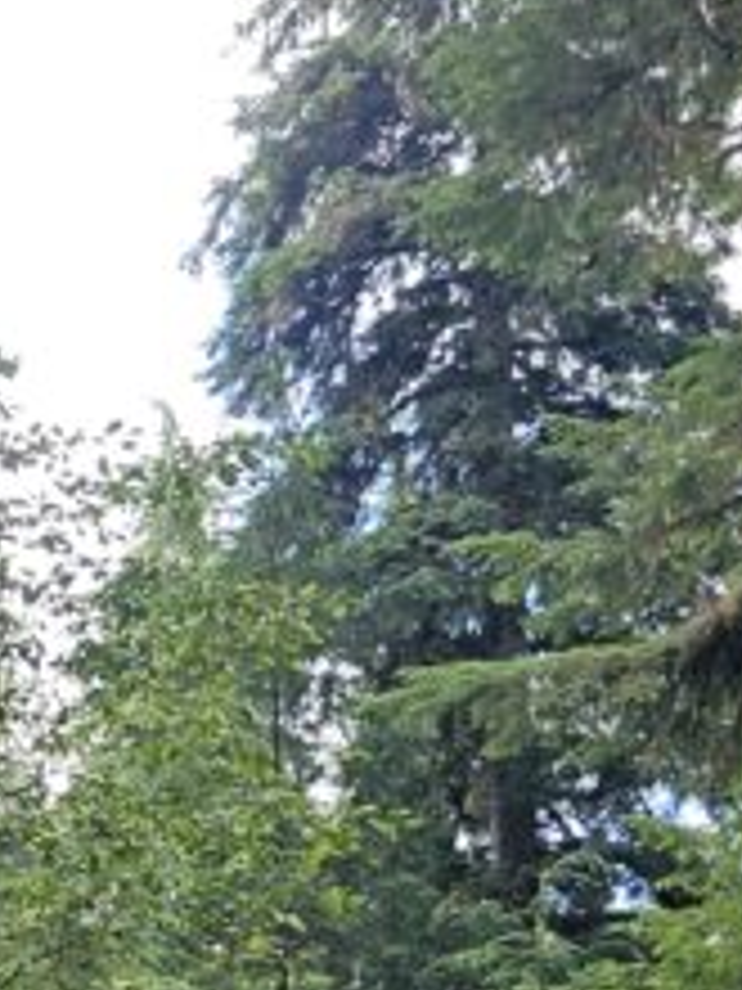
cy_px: 1750
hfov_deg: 11.8
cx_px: -917
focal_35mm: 107
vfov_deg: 15.8
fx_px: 3058
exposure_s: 1/180
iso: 64
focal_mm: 6.3
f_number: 1.7
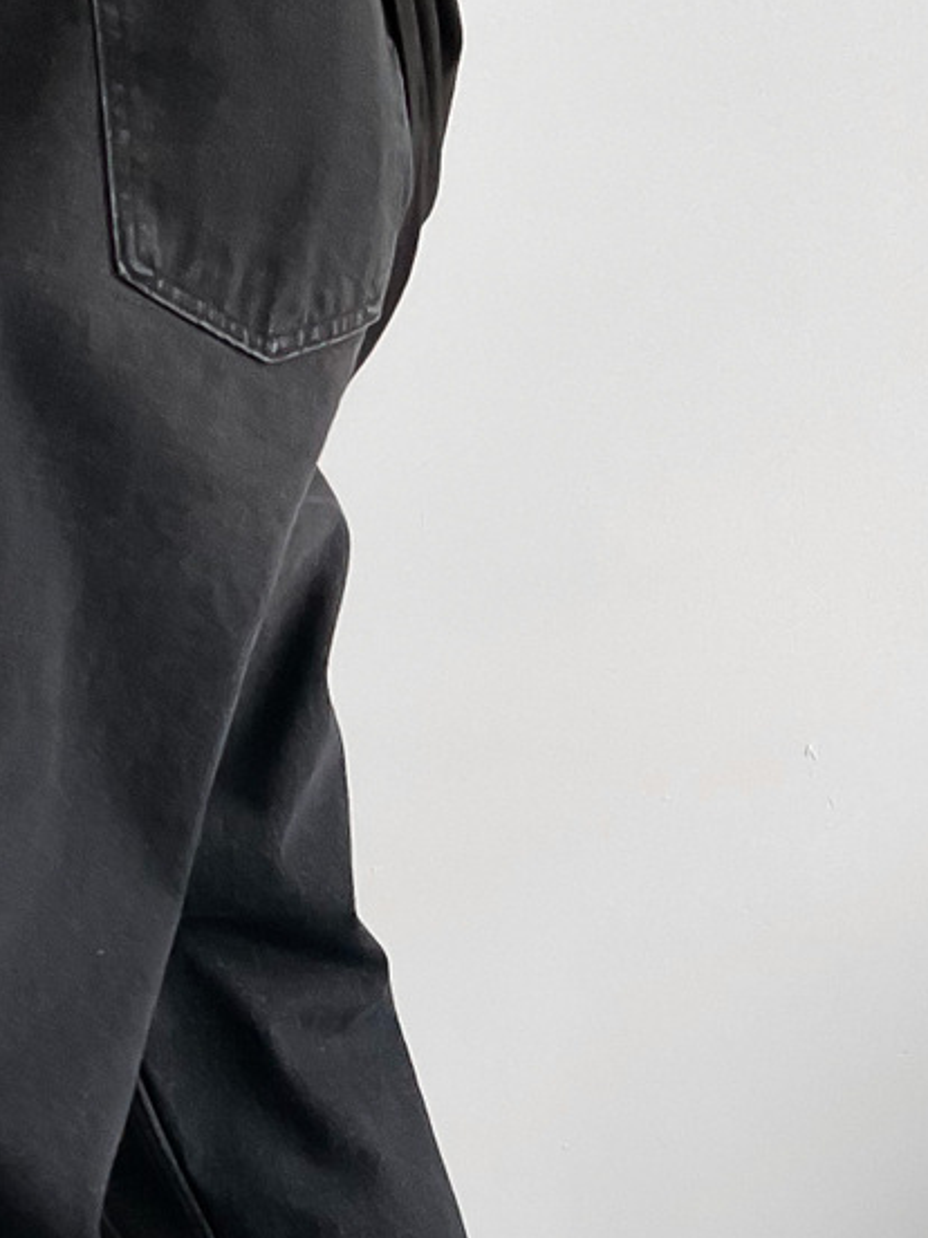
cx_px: 179
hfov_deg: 17.4
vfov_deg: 22.9
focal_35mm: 84
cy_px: 1029
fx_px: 3003
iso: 80
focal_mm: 3
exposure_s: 1/60
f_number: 1.8
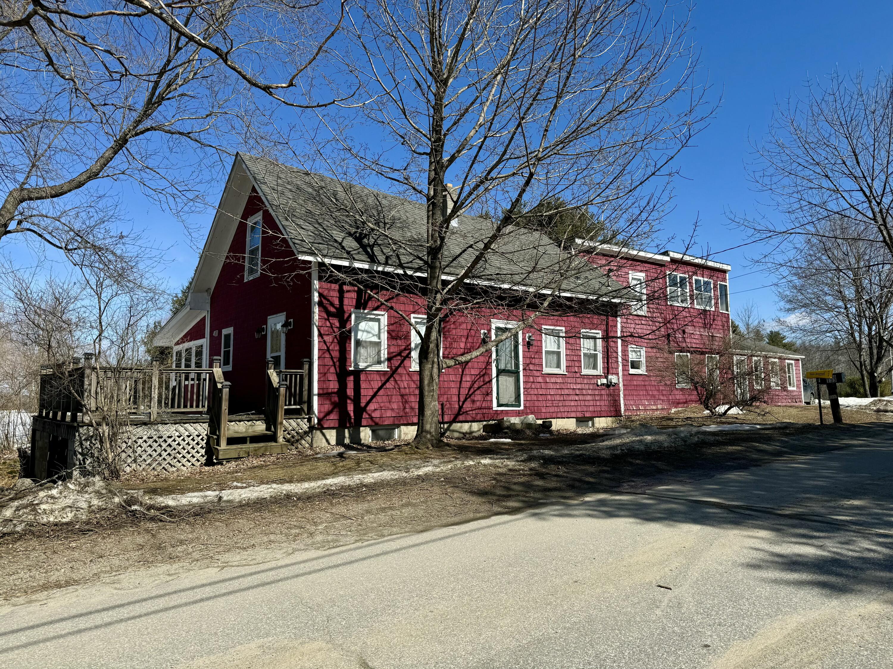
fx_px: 619
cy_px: 334
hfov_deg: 71.6
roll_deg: -0.4
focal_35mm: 24
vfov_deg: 56.8
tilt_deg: +4.7
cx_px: 446
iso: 80
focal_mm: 6.76
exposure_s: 1/5348
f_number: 1.78
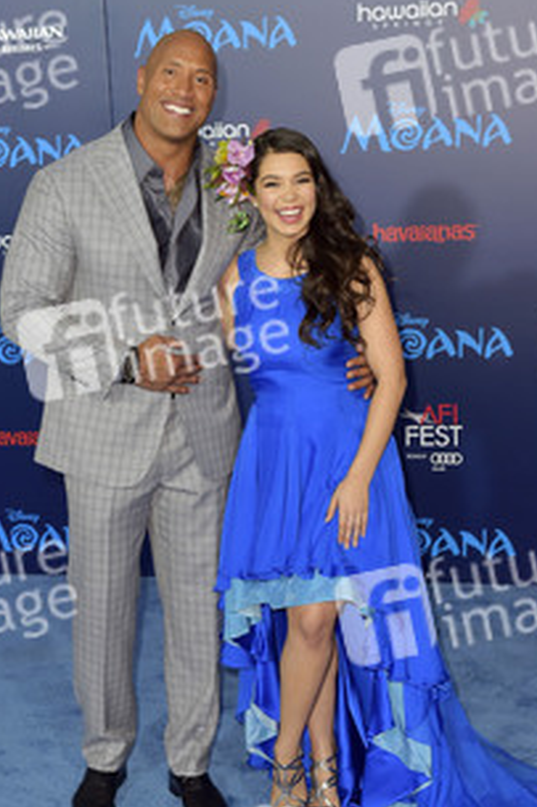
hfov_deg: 21.5
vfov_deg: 31.8
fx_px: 1411
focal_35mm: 63
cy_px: 471
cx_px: 231
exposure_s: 1/320
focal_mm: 48
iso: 400
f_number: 4.5
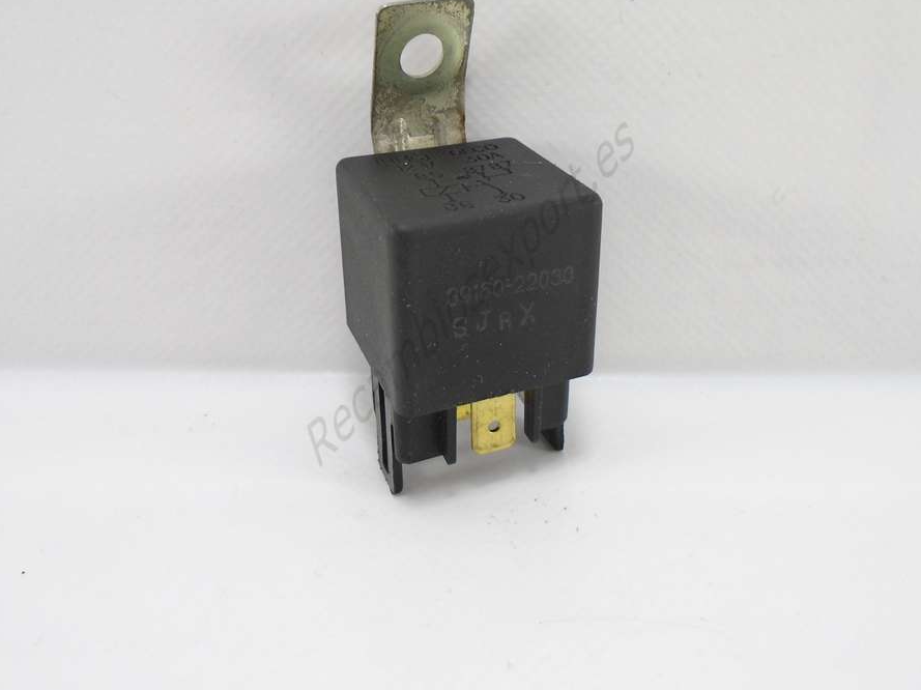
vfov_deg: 44.0
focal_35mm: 32
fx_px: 851
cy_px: 286
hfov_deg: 56.8
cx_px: 480
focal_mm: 4.6
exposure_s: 1/80
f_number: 3.2
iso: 100
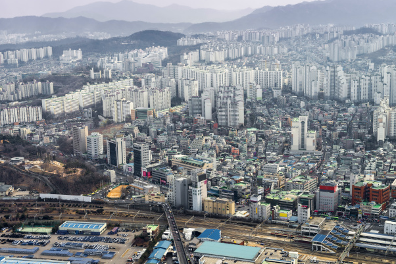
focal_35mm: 54
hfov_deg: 36.9
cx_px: 191
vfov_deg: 25.0
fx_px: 594
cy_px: 135
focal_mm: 50
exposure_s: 1/160
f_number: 9
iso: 200
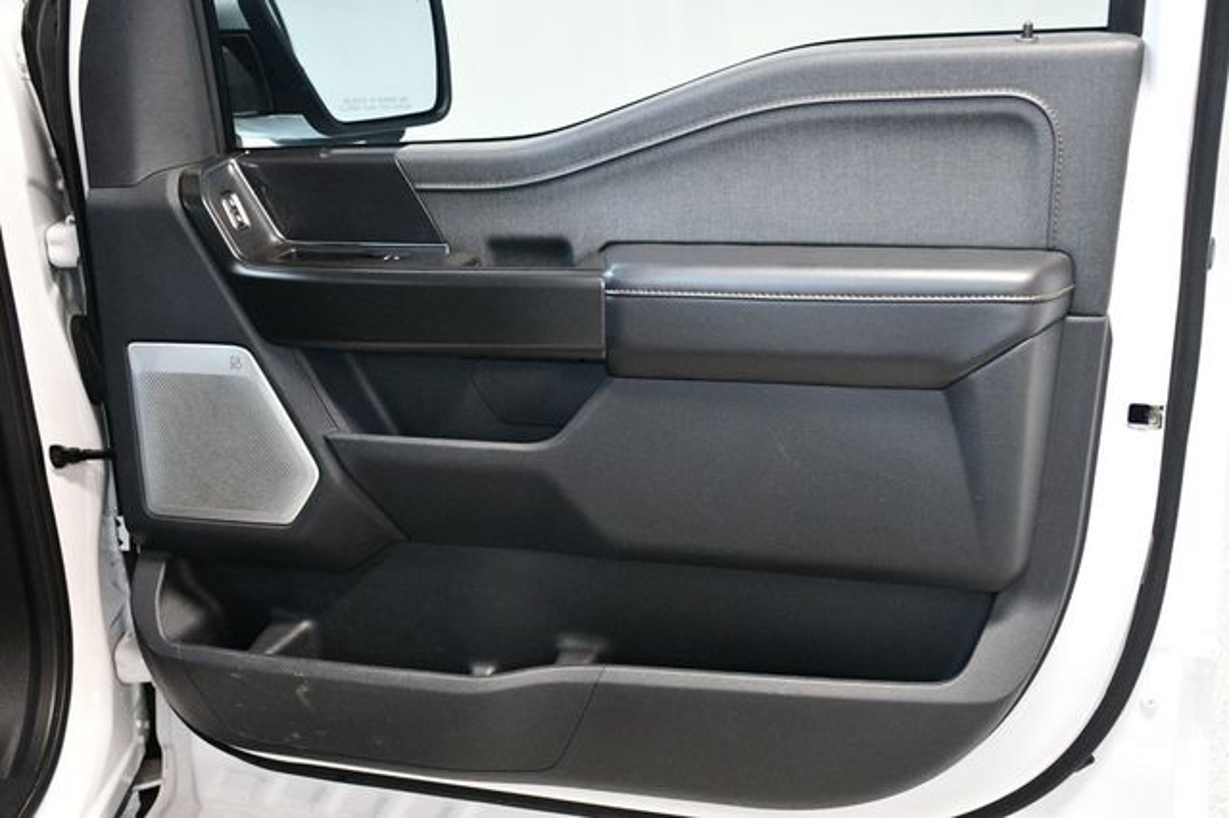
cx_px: 614
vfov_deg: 33.4
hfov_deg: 48.5
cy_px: 409
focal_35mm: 40
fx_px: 1365
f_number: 4
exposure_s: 1/60
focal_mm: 27
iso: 4500
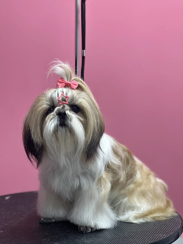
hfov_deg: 19.1
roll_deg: -0.6
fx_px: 543
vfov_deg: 25.3
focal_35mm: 77
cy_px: 122
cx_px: 92
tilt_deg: -5.3
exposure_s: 1/50
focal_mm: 9
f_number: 2.8
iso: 160
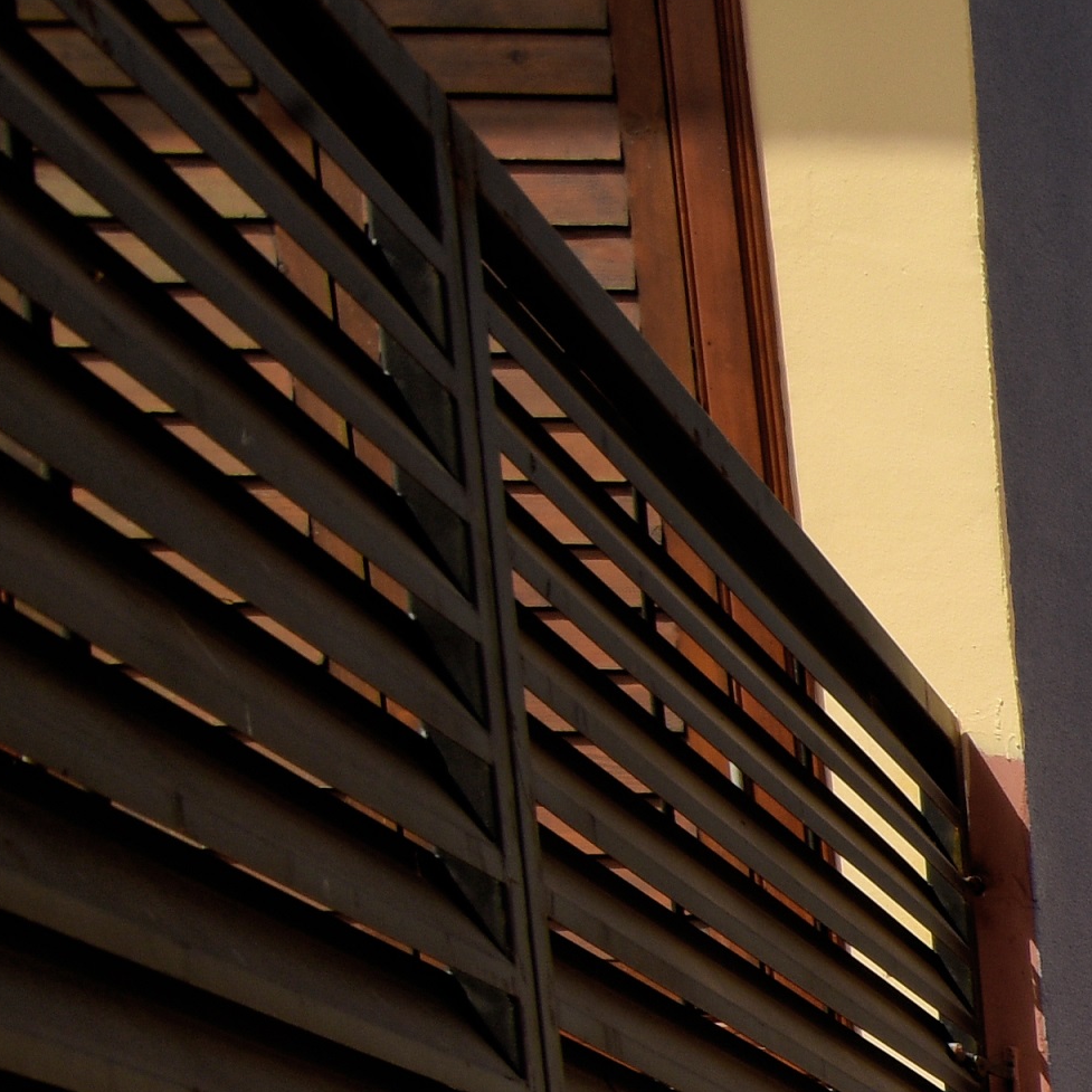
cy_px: 2148
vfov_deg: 16.4
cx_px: 2849
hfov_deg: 13.3
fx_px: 2927
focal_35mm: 82
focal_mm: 16
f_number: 11
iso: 160
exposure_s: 1/250
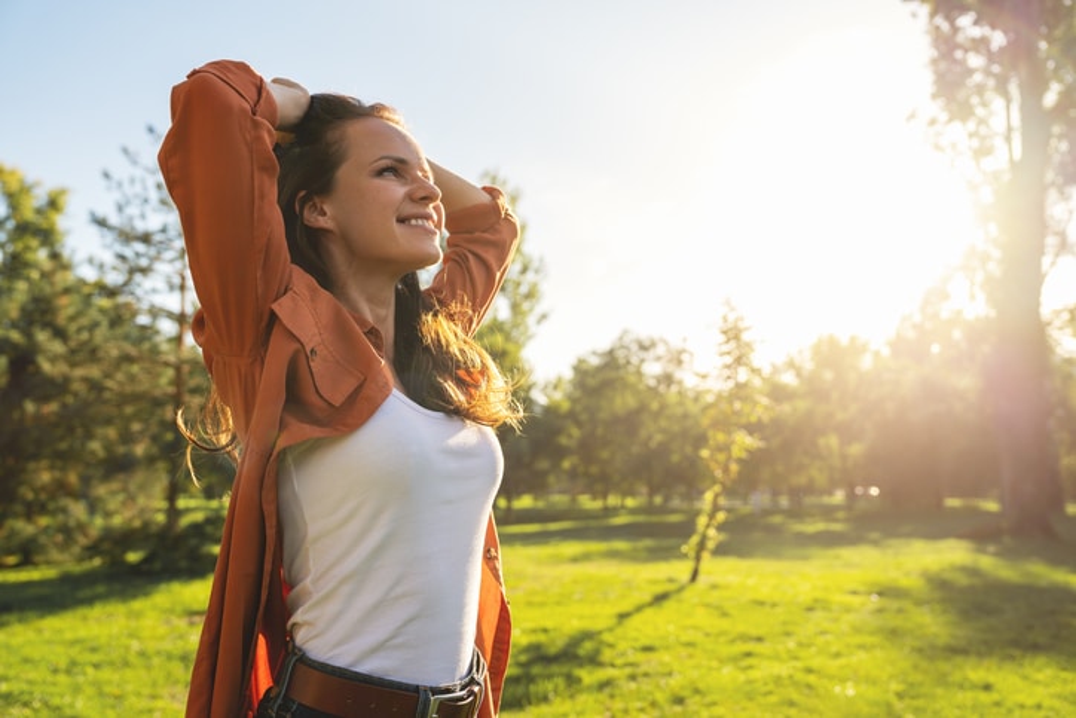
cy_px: 359
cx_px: 538
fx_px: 986
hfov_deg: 57.2
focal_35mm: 33
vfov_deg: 40.0
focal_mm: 33
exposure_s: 1/320
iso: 100
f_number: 3.5
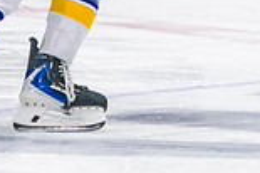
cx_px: 147
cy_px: -141
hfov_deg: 2.4
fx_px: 6176
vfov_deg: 1.6
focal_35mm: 856
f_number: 3.2
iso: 2000
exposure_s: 1/640
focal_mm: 135
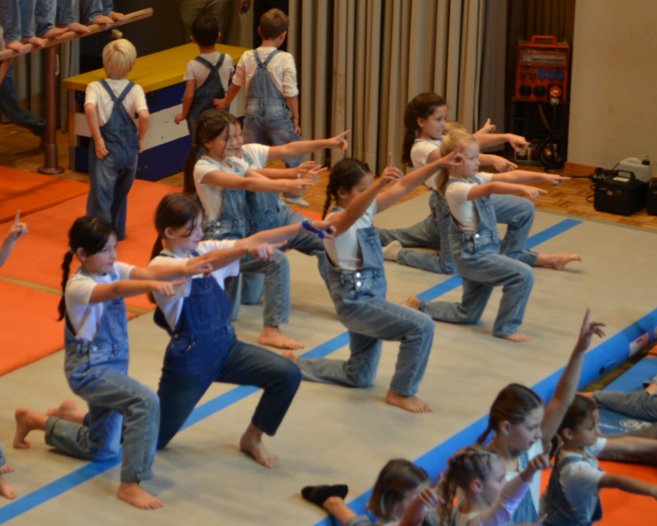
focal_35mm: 112
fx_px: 2178
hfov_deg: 17.2
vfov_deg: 13.7
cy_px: 152
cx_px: 337
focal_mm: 42
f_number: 5.3
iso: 400
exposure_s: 1/125
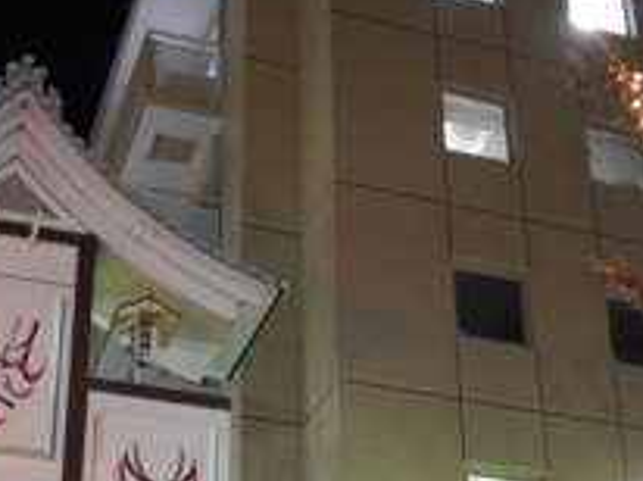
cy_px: 497
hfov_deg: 27.8
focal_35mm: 70
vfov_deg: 20.2
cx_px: 261
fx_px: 1299
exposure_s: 1/25
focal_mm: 12
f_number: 3.5
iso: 3200
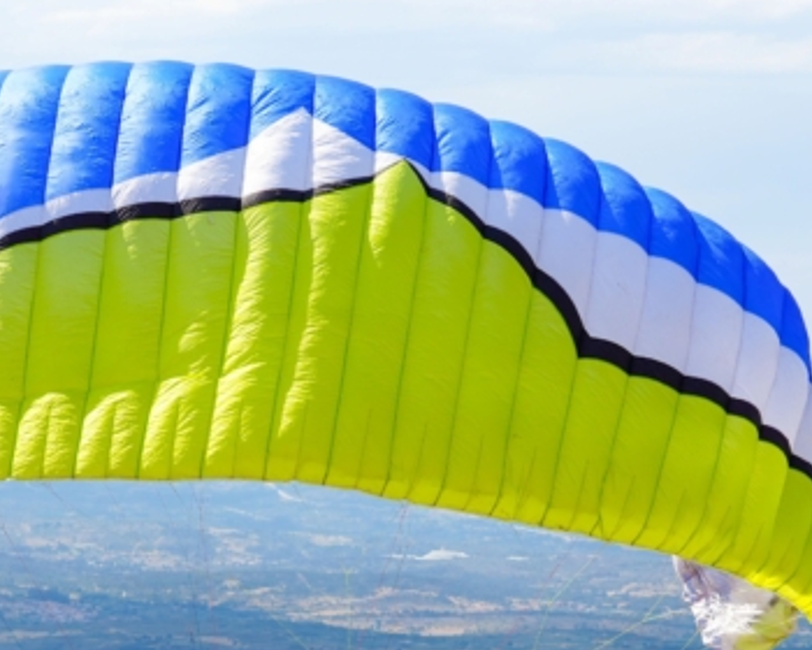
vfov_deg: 14.3
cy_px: 739
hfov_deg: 18.1
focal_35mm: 105
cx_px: 137
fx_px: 2523
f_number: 5
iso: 100
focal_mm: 38
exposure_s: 1/640
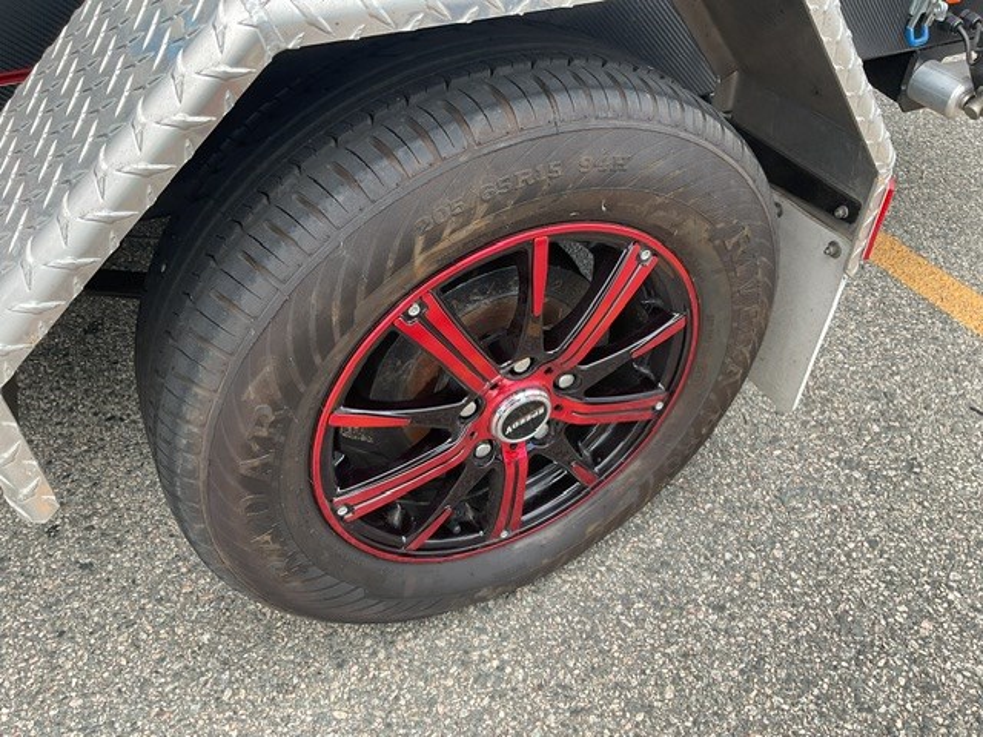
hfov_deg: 61.7
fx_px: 824
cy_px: 368
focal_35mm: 29
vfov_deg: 48.2
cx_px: 492
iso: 16
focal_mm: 3
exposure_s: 1/200
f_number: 1.8
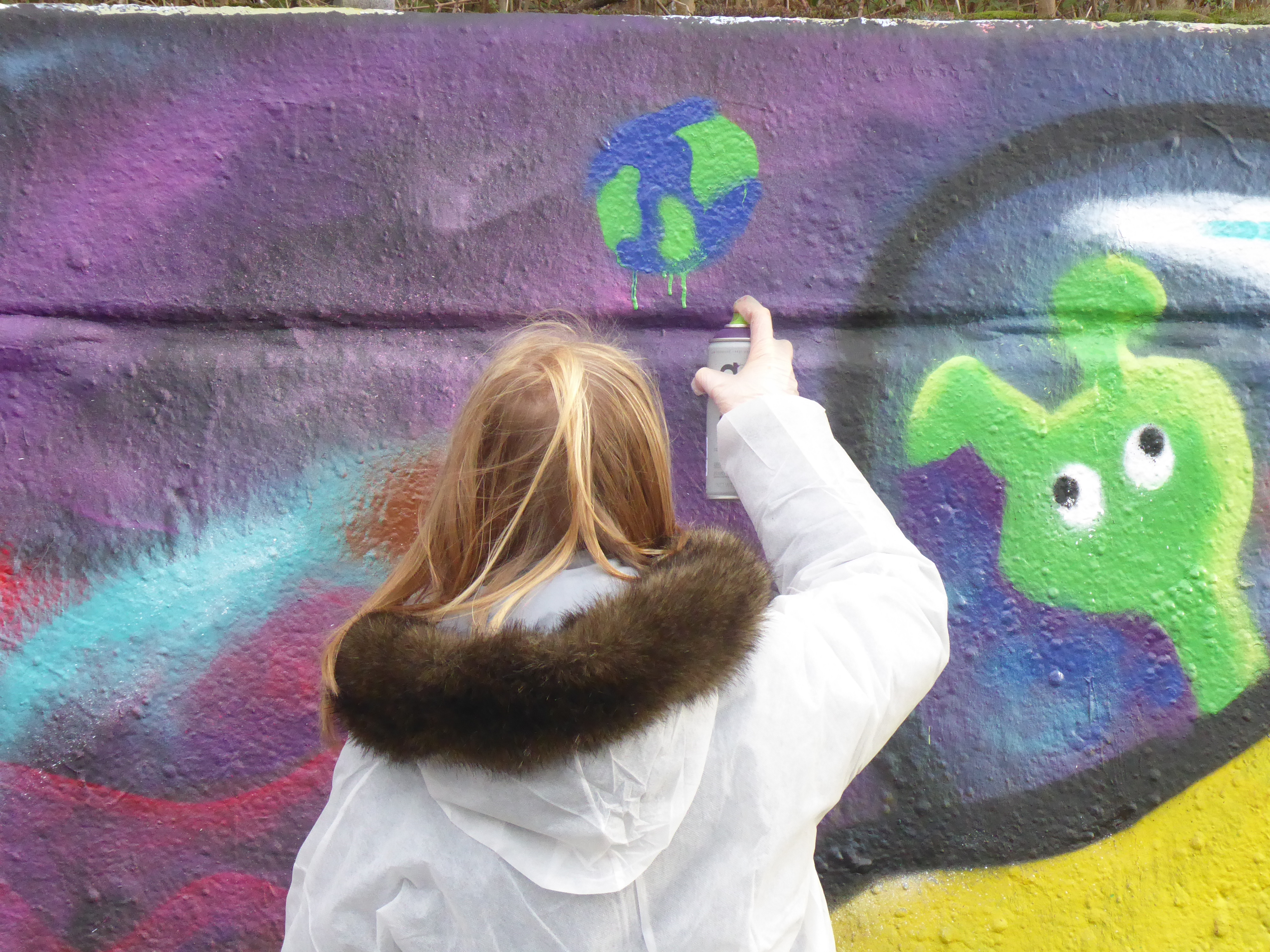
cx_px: 635
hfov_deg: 15.5
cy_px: 476
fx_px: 4659
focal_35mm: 127
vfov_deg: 11.7
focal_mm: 20.6
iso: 800
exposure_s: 1/250
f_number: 5.1
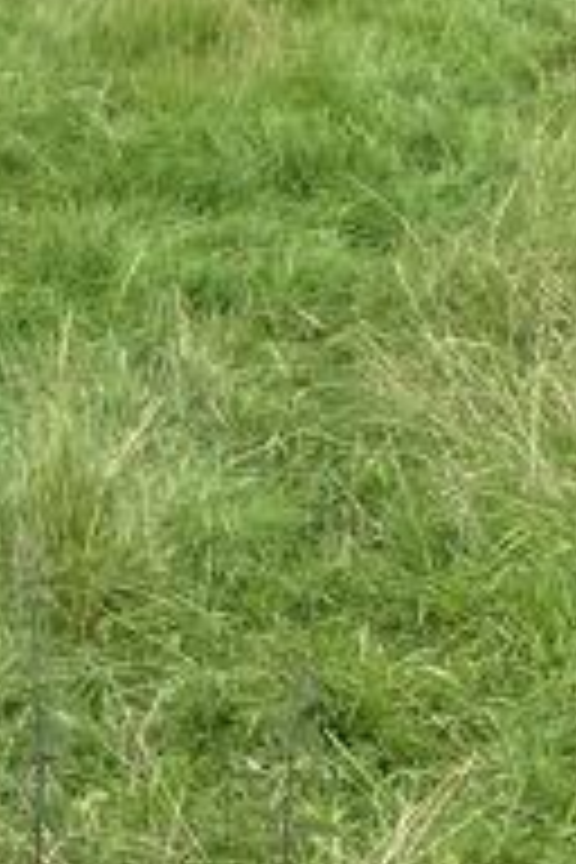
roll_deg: +0.1
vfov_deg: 13.4
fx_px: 3456
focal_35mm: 144
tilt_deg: -1.2
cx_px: -904
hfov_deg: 8.5
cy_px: -472
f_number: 1.8
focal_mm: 4.25
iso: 32
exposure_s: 1/2183
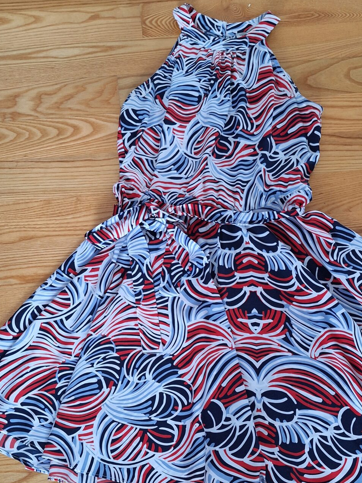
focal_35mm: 37
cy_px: 301
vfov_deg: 49.7
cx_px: 207
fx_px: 516
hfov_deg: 38.6
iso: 200
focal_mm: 5.54
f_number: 1.8
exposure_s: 1/40
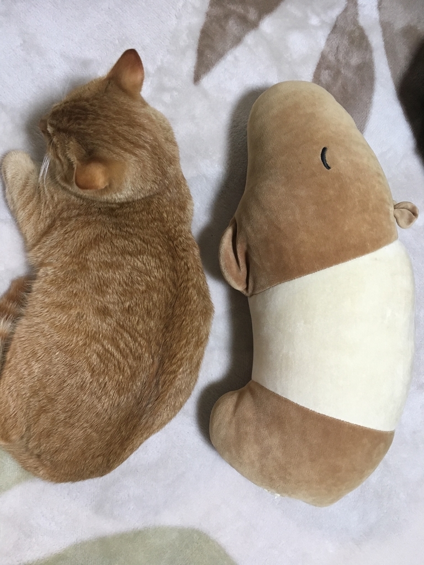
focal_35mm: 29
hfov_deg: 48.2
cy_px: 282
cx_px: 212
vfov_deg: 61.7
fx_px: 474
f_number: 2.2
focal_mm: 4.15
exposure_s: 1/33
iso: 160
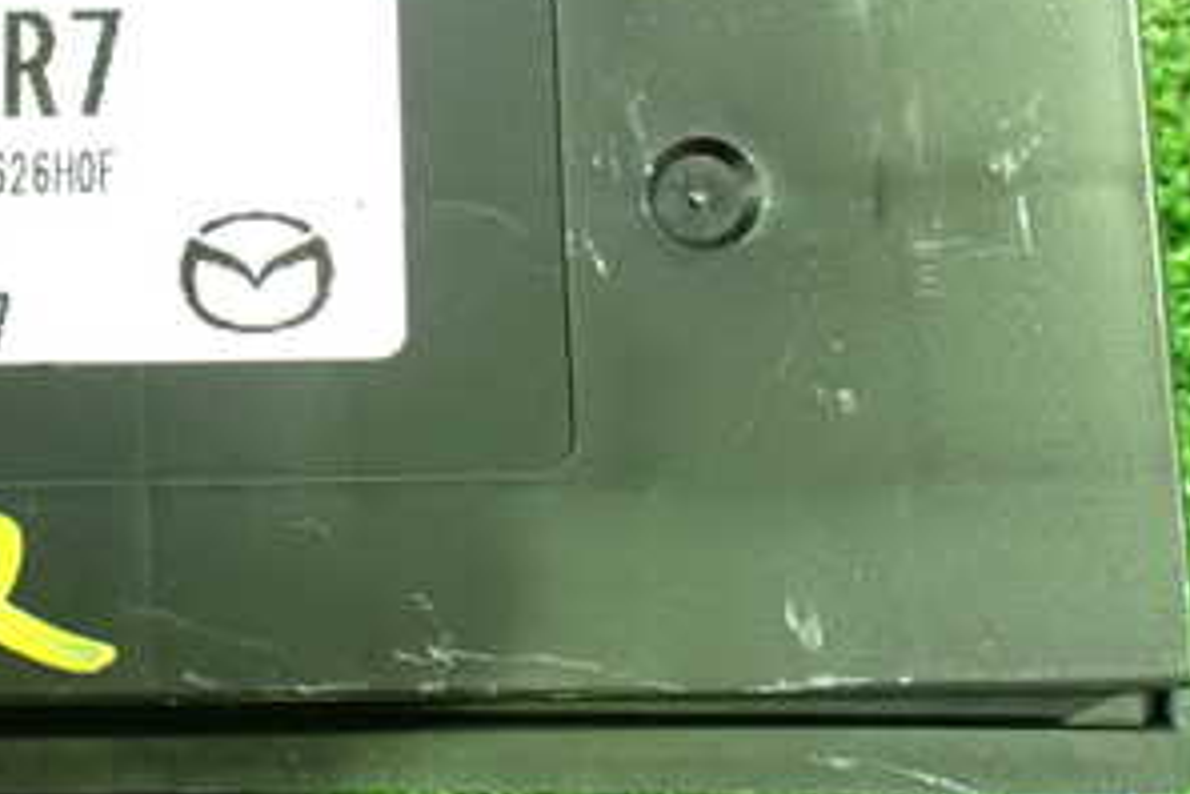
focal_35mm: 63
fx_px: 2082
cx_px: 160
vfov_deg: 21.4
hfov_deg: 30.7
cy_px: 201
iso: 1600
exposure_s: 1/30
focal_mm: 5.4
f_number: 2.3
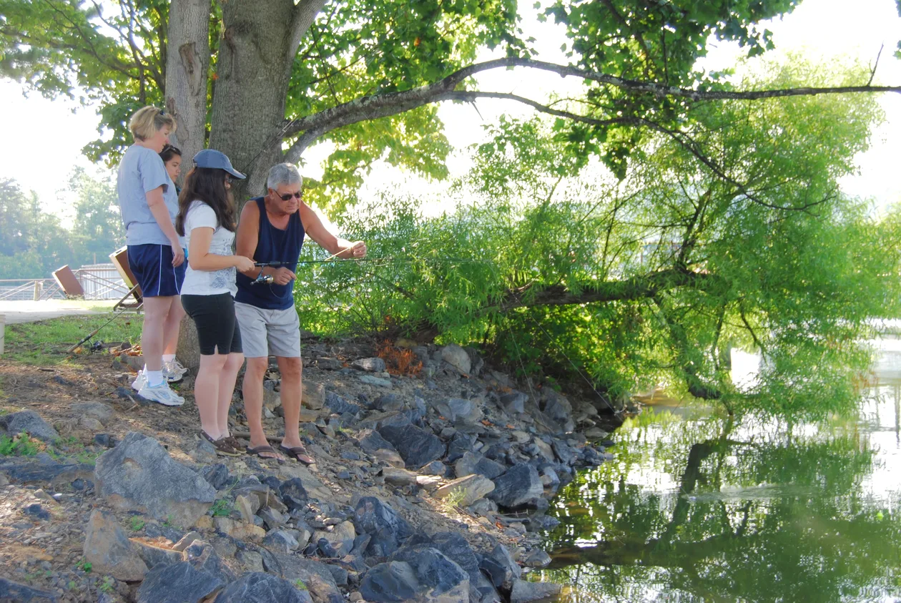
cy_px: 302
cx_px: 450
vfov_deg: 28.1
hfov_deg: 41.1
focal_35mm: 48
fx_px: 1203
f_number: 5
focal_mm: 32
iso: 200
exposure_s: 1/100
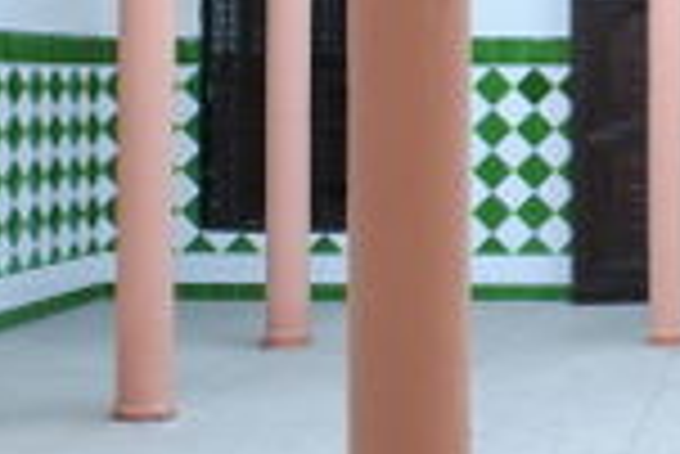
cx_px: 847
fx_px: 1626
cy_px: -2
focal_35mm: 86
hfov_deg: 21.7
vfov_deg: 15.6
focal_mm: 18
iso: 200
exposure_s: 1/25
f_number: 5
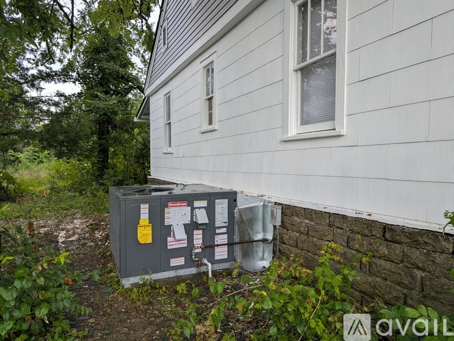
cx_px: 227
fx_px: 315
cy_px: 170
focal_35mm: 24
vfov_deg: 56.9
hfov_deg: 71.5
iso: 46
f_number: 1.85
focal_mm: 6.81
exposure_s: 1/394
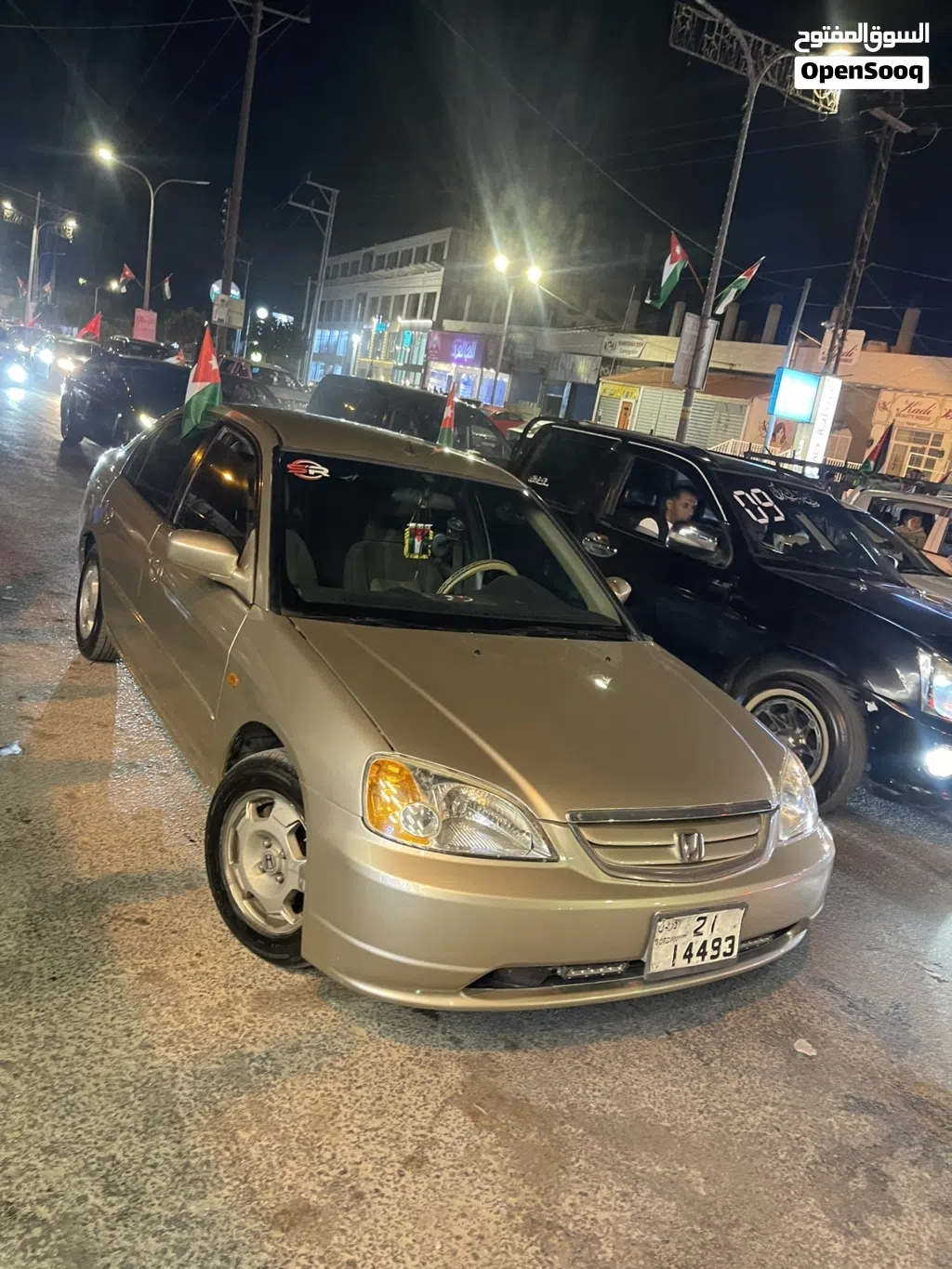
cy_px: 634
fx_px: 917
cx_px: 476
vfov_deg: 69.4
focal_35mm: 25
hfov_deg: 54.9
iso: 400
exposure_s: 1/33
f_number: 1.6
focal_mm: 5.1
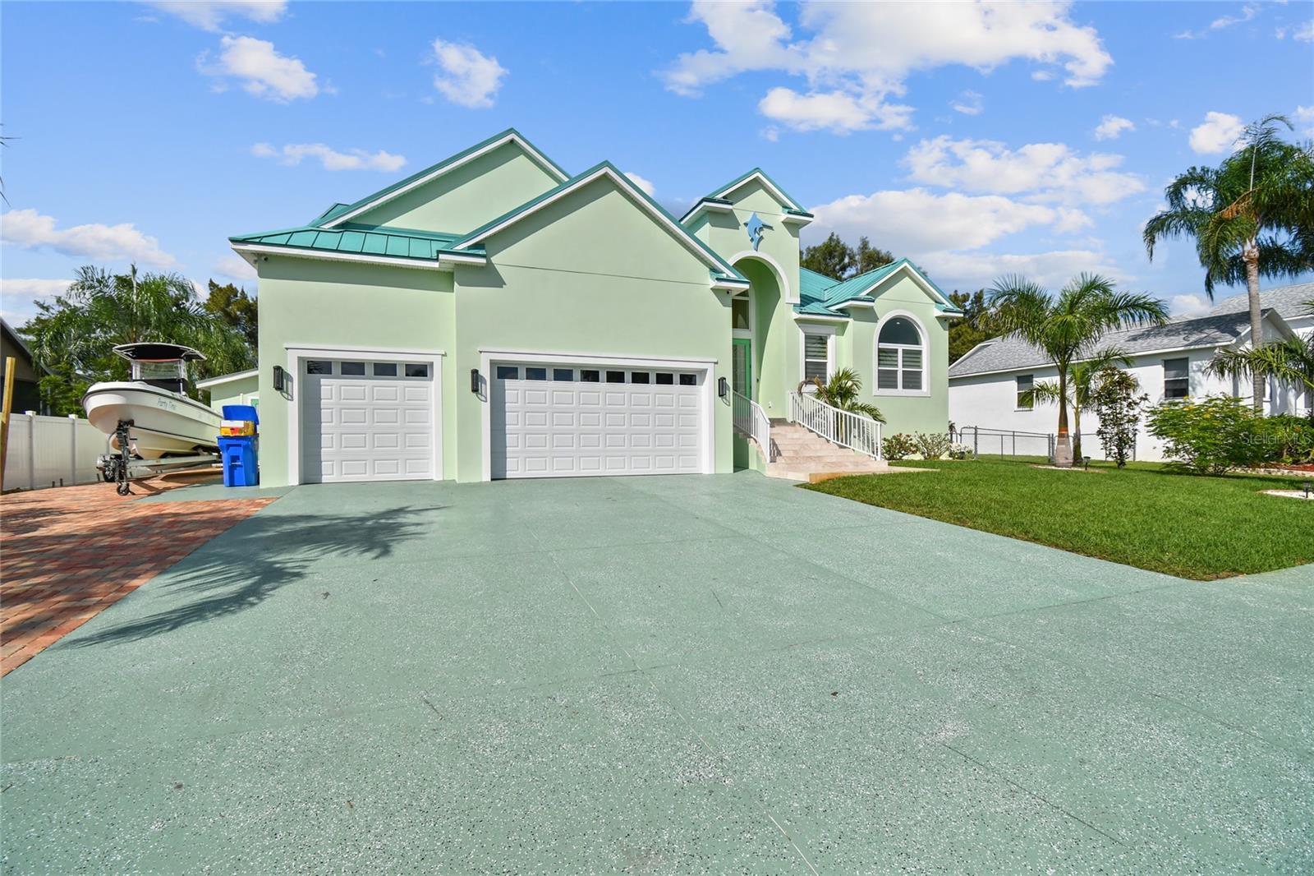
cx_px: 657
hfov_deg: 100.4
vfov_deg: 77.3
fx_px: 547
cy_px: 438
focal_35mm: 15
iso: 100
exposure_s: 1/400
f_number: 7.1
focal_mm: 10
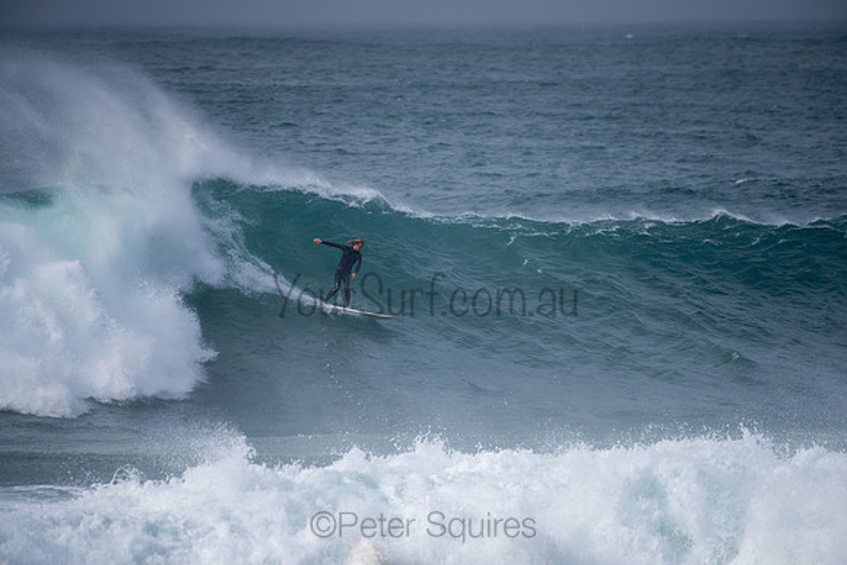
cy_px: 282
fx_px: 12674
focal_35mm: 539
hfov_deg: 3.8
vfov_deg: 2.6
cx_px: 424
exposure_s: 1/1000
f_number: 5.6
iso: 100
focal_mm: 500
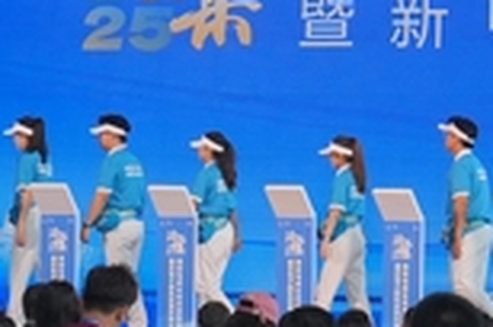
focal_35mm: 281
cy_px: 138
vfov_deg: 4.9
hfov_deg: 7.3
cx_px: 307
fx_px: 3840
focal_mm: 24
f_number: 6.3
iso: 400
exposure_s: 1/125
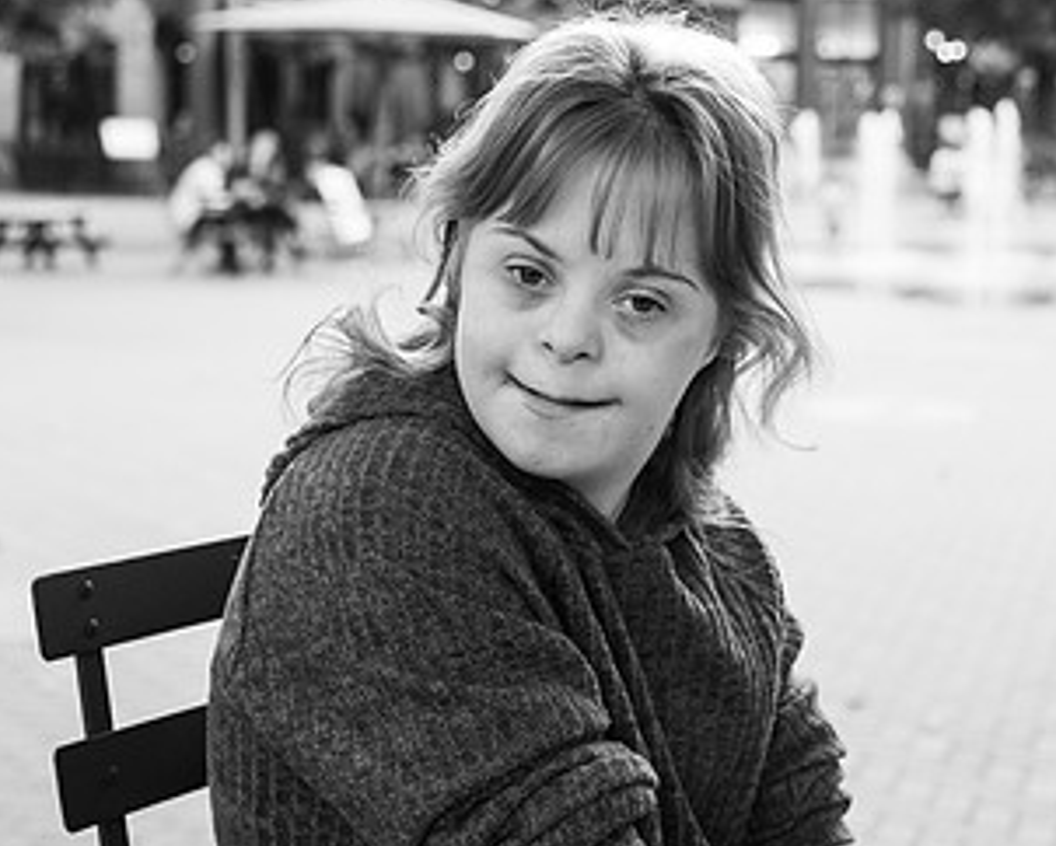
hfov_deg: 26.6
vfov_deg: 21.4
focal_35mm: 71
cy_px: 232
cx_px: 717
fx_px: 2220
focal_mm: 35
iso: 1000
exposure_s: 1/125
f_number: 3.5
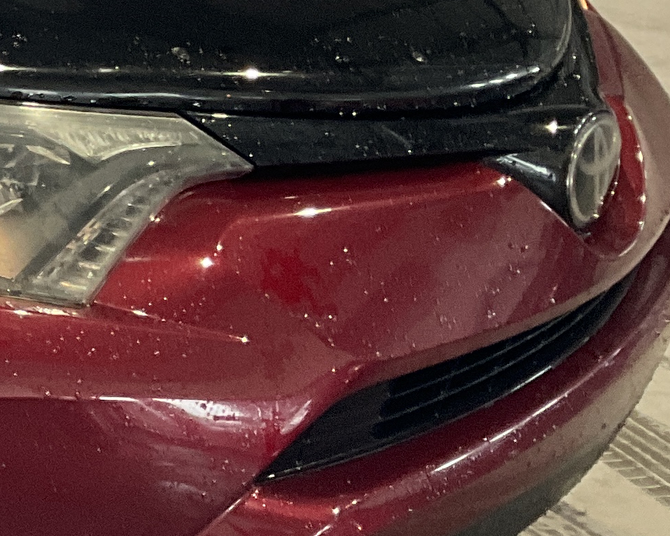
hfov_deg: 14.0
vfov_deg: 13.1
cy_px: 89
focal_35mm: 117
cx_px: -654
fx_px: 2320
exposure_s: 1/90
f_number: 1.8
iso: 64
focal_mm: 3
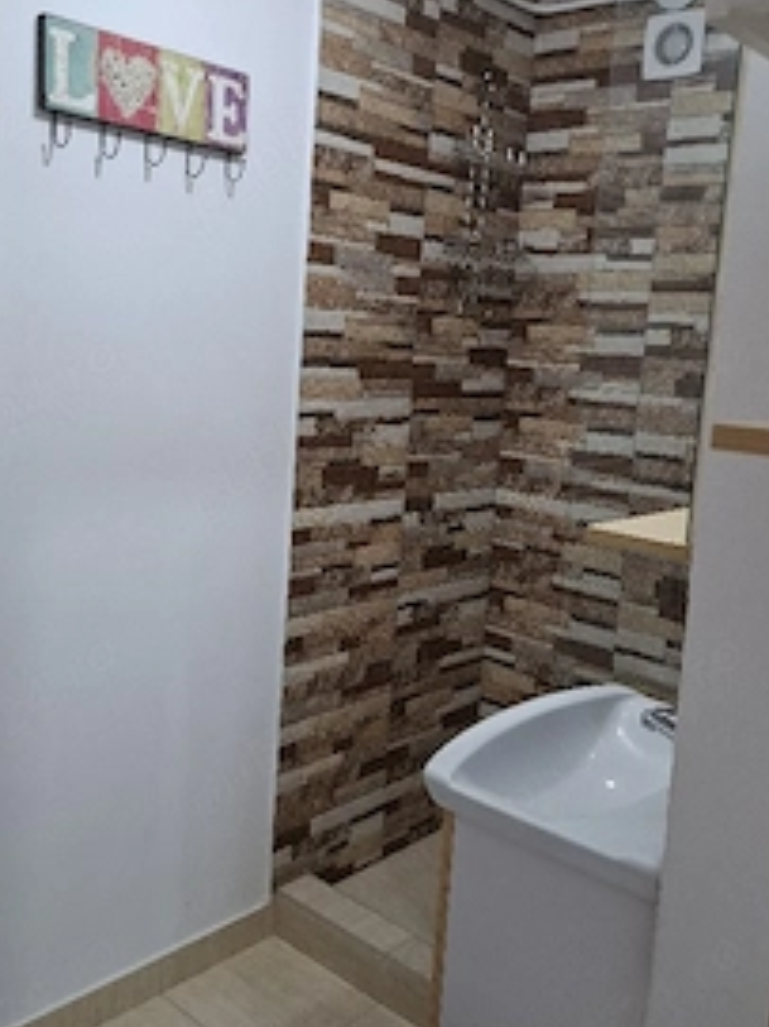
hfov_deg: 41.7
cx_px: 349
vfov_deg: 53.9
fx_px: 1008
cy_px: 466
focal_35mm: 34
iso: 160
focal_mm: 5.54
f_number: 1.8
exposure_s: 1/60.2
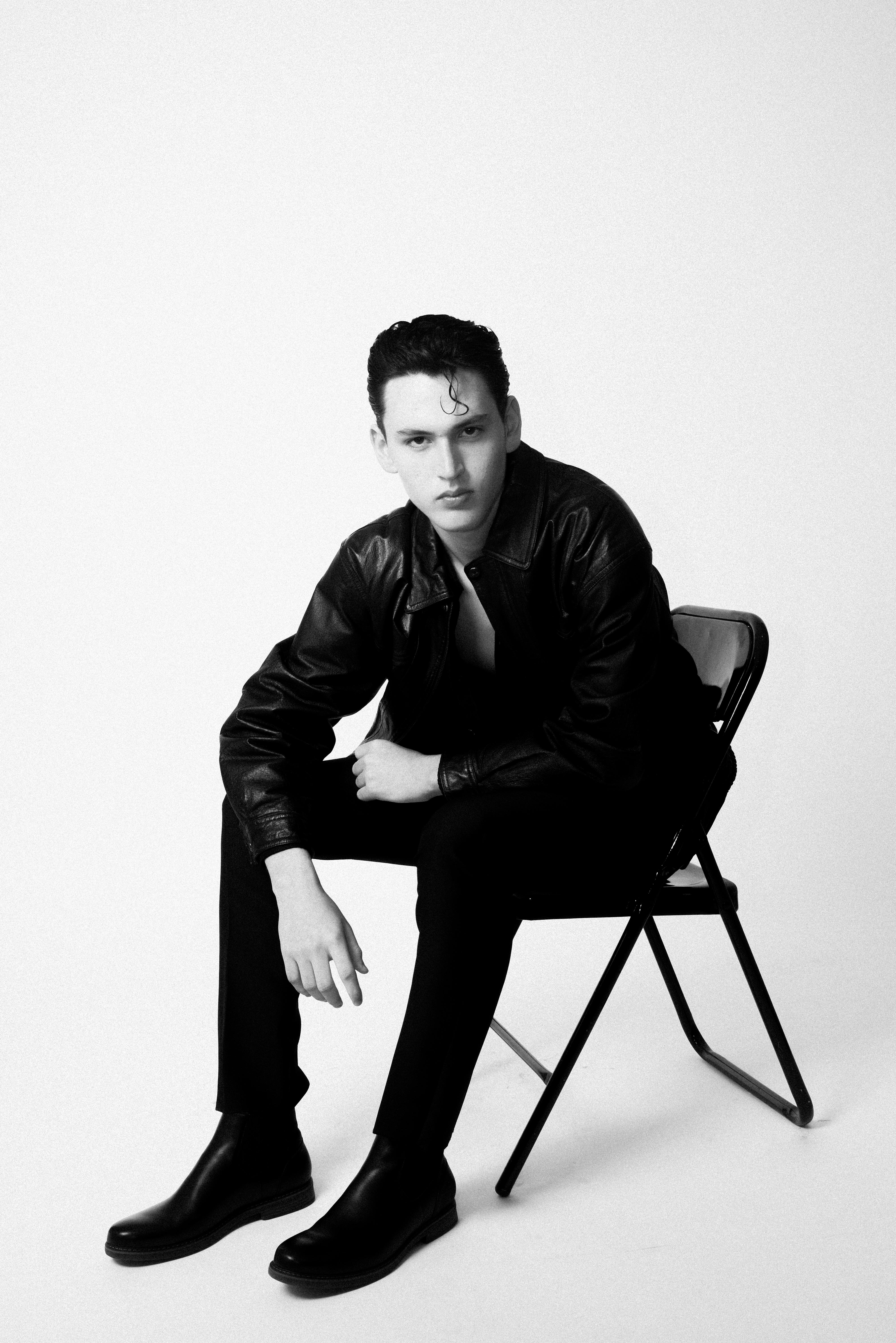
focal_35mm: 43
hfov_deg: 31.2
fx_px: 1605
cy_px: 672
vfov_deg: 45.4
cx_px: 448
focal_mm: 43
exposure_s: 1/125
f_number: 5.6
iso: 160
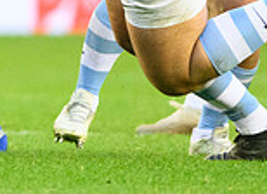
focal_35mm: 2869
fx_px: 21890
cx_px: -297
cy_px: -7
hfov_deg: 0.7
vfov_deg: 0.5
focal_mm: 400
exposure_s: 1/1000
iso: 5000
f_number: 3.5
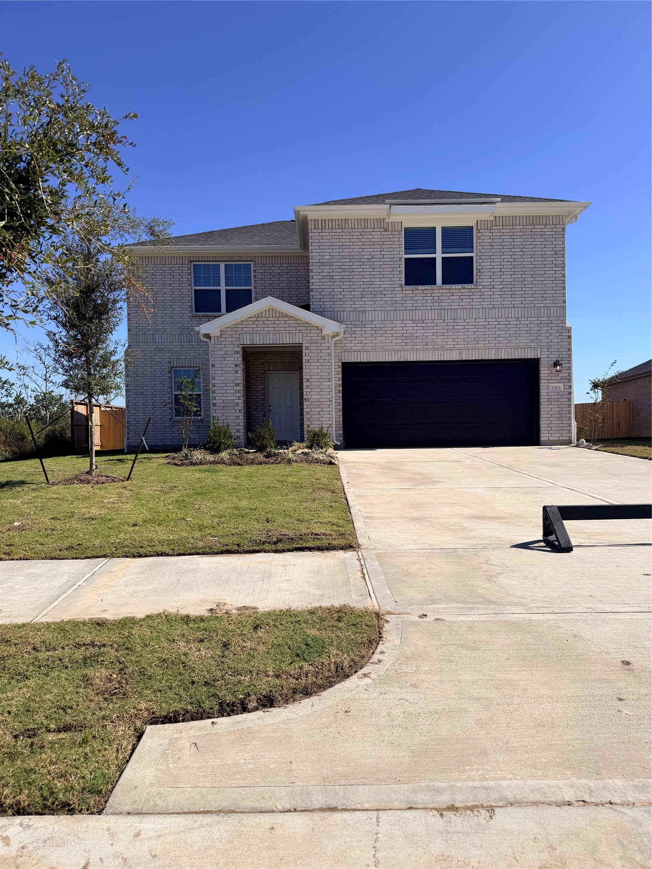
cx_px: 326
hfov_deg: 56.8
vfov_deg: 71.6
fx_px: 603
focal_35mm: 24
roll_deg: +0.6
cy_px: 434
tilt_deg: -0.3
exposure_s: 1/7353
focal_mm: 6.76
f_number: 1.78
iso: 80
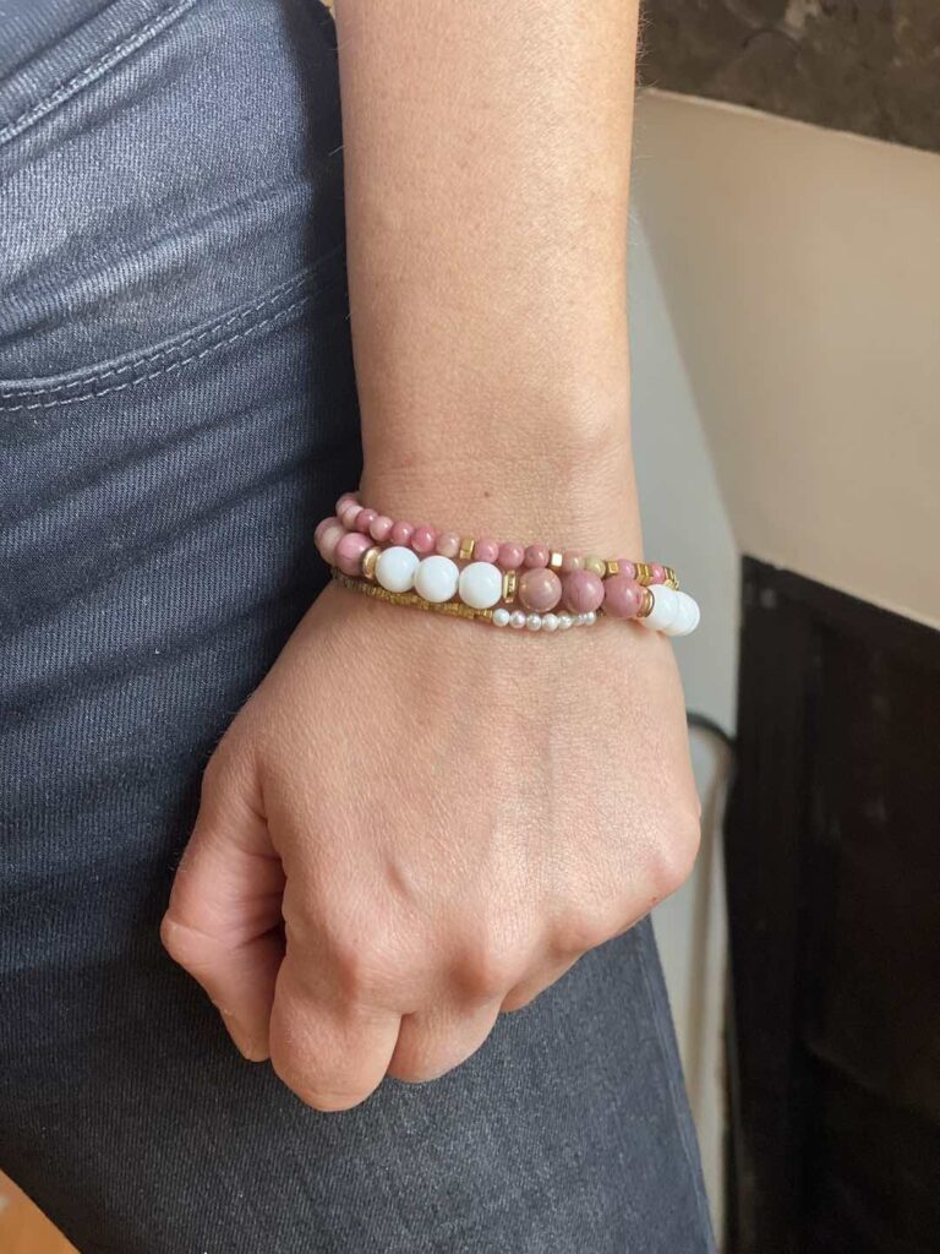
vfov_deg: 36.8
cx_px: 470
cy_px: 627
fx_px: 1883
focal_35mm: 52
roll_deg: +2.8
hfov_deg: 28.0
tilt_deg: -31.4
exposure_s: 1/111
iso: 160
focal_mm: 6
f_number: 2
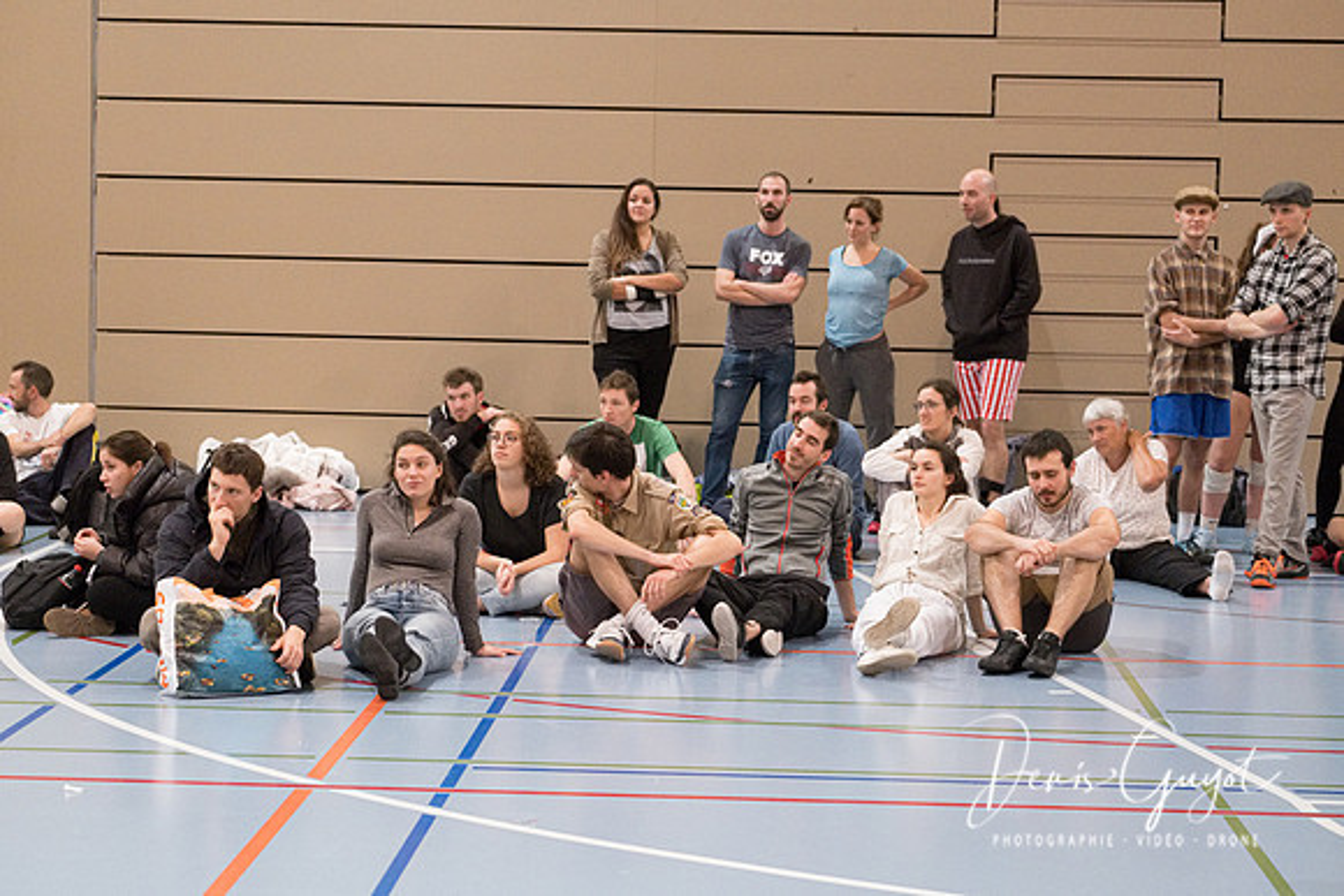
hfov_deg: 25.4
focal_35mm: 80
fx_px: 2978
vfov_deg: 17.1
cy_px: 440
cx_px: 643
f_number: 2.8
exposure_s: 1/250
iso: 6400
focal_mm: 50
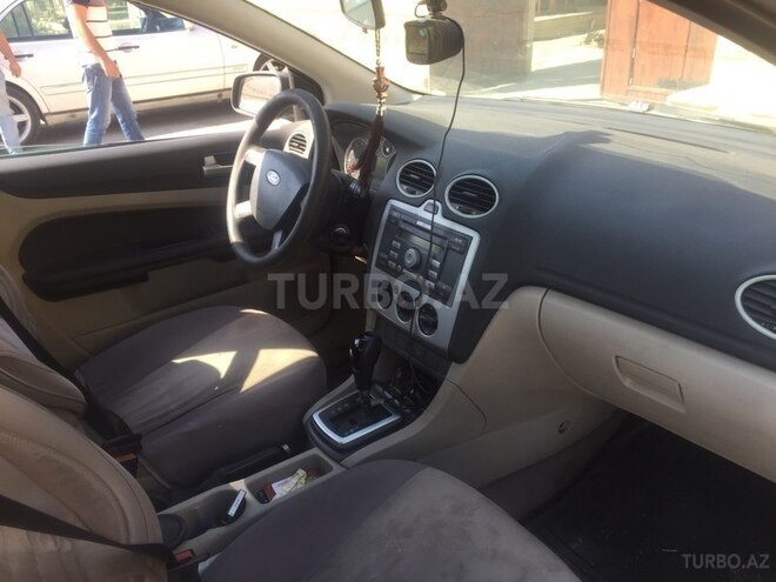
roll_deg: +0.6
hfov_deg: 61.7
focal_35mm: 29
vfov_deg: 48.2
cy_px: 291
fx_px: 650
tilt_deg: -27.2
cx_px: 388
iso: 32
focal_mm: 4.15
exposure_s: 1/203
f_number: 2.2
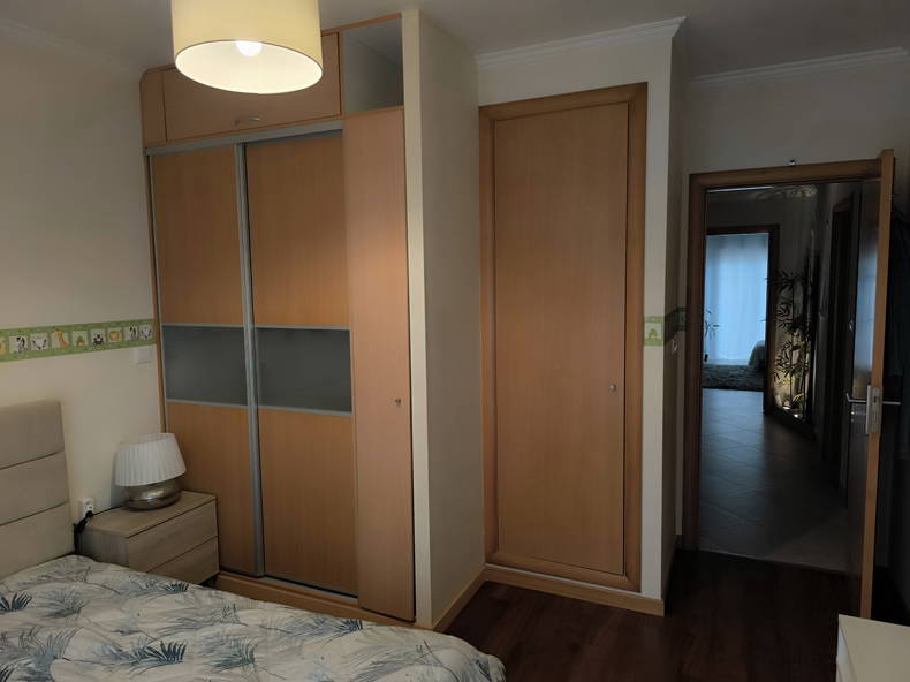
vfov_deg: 58.9
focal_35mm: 23
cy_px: 341
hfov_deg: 73.9
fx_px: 604
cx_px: 455
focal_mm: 6.14
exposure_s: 1/100
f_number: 1.65
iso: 500
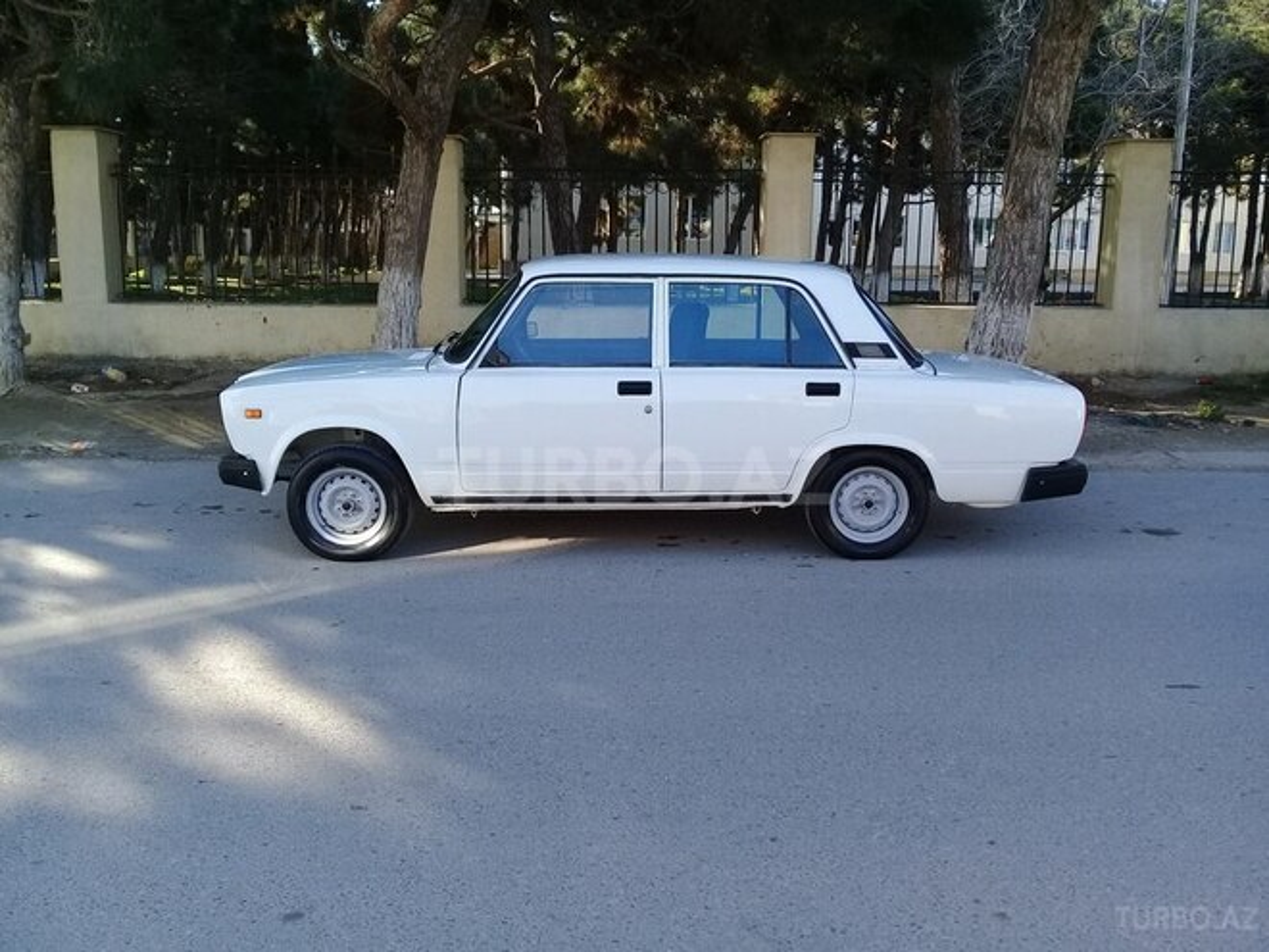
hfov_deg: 58.4
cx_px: 634
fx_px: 1136
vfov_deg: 45.4
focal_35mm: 31
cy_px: 476
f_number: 2.2
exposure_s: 1/251
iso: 50
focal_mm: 3.3
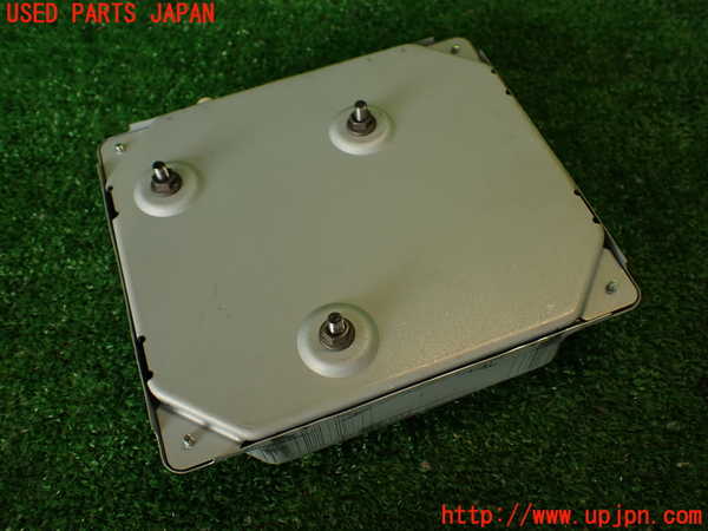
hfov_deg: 56.8
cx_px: 354
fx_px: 654
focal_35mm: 32
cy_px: 266
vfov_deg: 44.2
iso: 100
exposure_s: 1/60
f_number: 2.4
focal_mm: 5.79
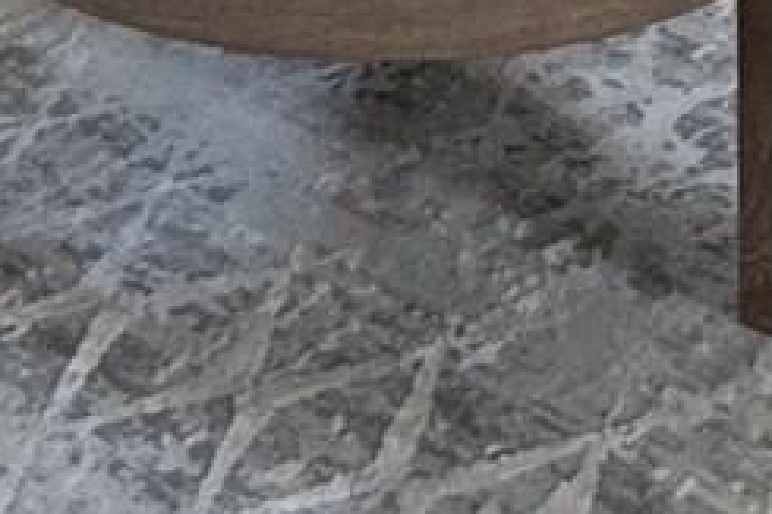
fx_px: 2936
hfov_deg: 15.0
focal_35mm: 137
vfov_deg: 8.6
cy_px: -921
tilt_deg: -12.6
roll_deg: -0.5
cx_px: 375
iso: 200
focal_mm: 2.22
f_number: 2.2
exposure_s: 1/120
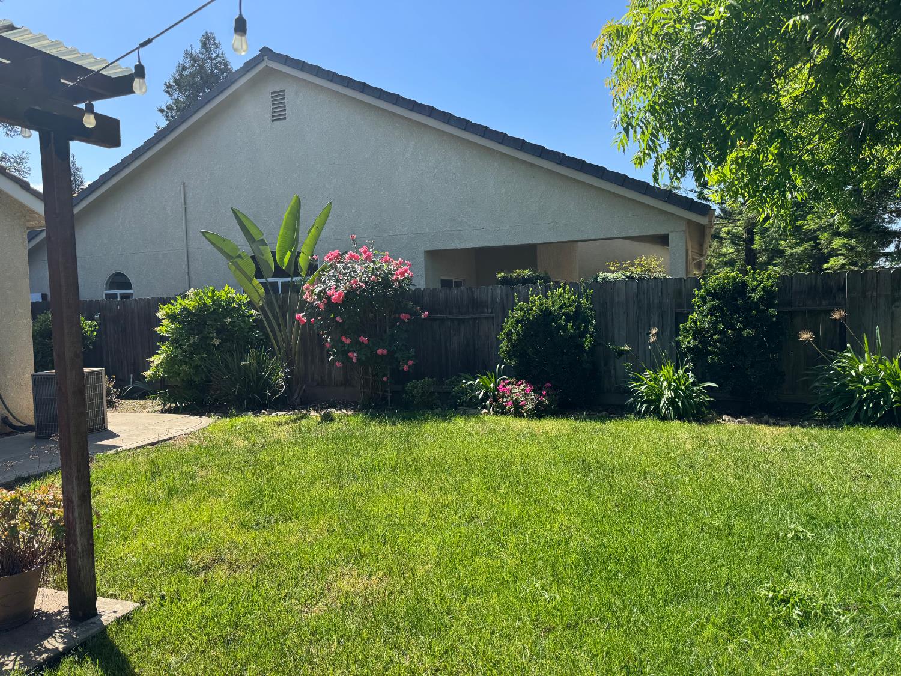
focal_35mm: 24
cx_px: 450
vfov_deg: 56.8
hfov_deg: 71.6
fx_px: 625
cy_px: 338
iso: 80
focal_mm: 6.76
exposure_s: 1/1923
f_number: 1.78
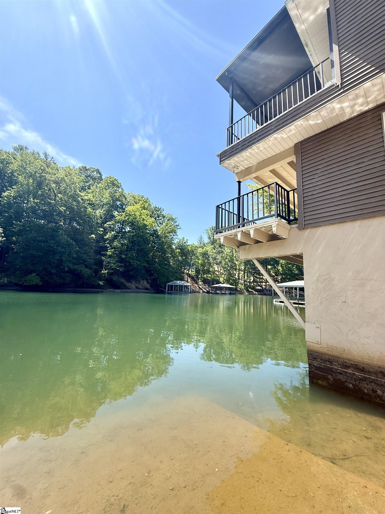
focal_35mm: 14
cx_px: 192
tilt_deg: +10.3
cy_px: 257
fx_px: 208
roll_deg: -4.6
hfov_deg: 85.7
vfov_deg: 102.1
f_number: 2.2
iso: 50
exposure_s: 1/1339
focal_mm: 2.22
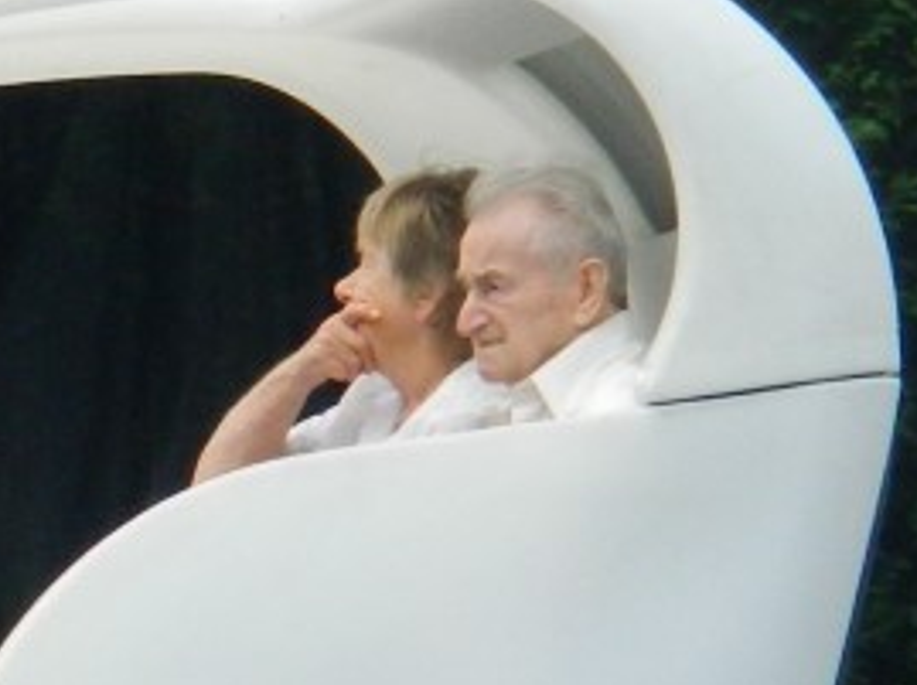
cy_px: 583
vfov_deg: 1.8
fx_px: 21270
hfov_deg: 2.5
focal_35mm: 804
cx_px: -839
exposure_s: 1/500
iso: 180
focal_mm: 27
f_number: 4.9
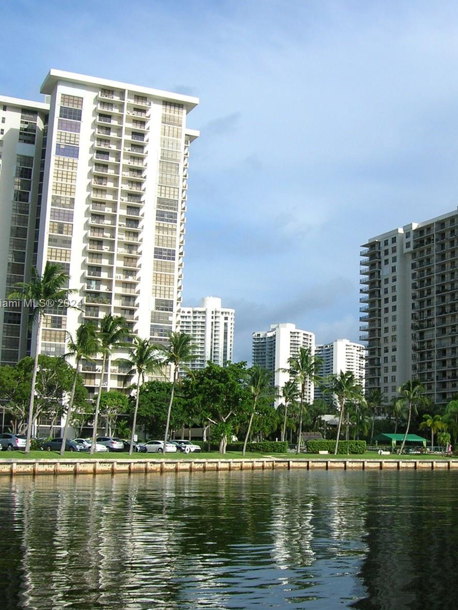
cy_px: 304
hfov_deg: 31.1
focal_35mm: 46
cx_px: 330
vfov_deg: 41.2
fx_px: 811
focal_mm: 5.7
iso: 71
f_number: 4.9
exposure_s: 1/573
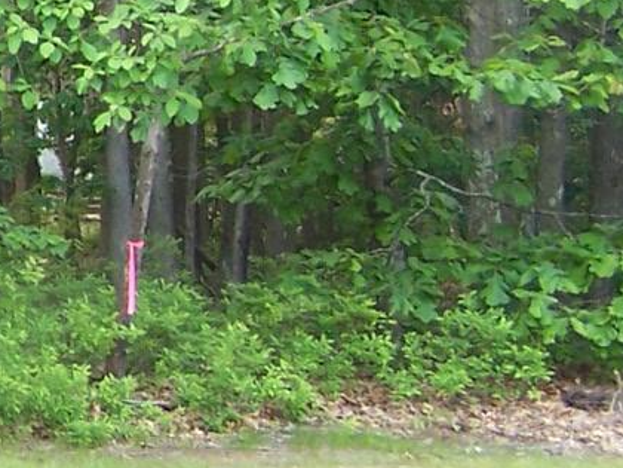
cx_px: -604
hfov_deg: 11.8
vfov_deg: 9.7
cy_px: -103
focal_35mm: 150
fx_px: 2700
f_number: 2.8
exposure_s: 1/60
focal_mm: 6.3
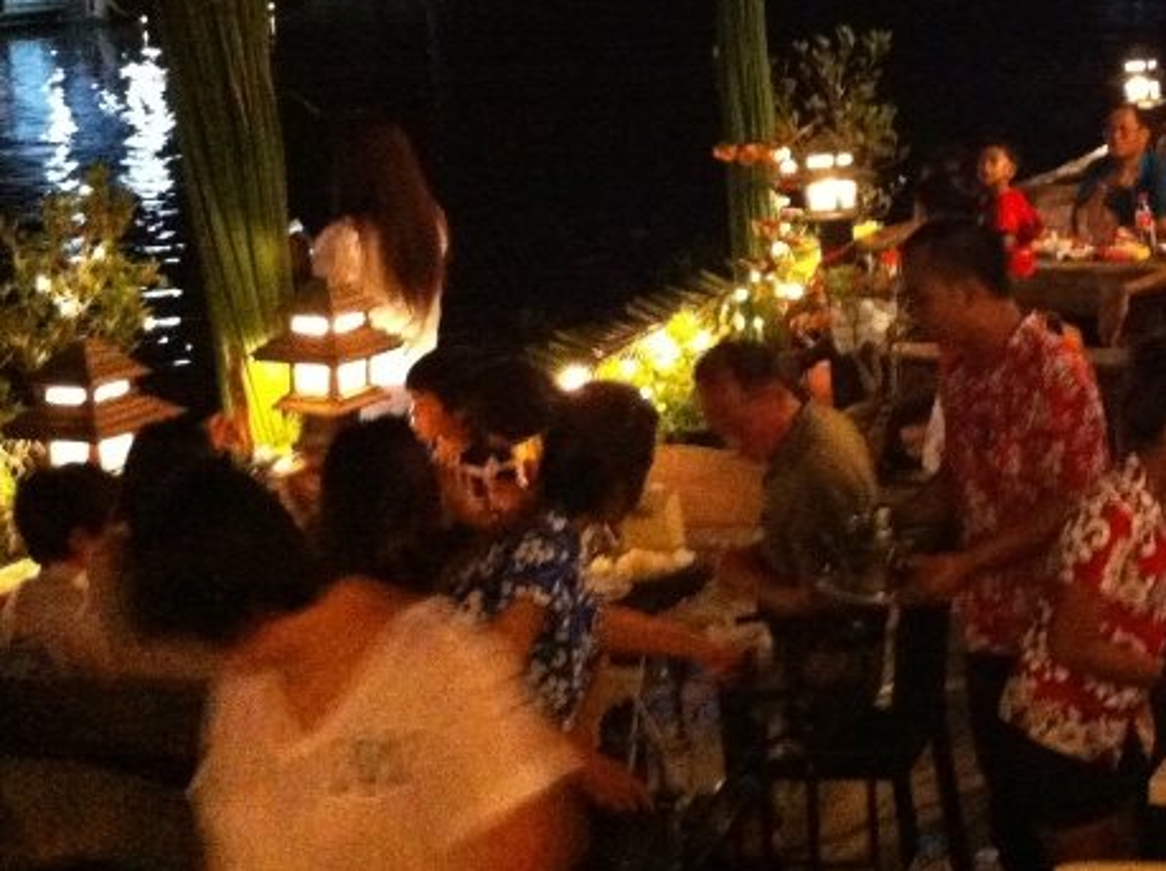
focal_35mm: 78
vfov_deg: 18.6
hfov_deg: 24.2
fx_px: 2624
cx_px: 1097
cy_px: 141
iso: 1000
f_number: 2.8
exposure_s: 1/15
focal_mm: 3.85
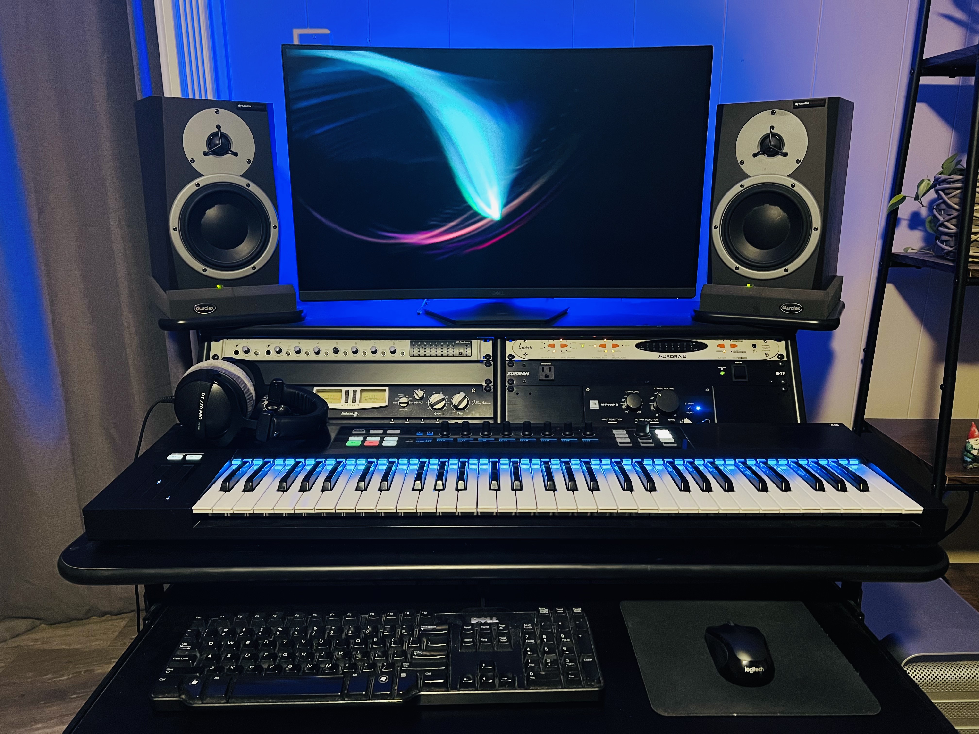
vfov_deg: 53.1
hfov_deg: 67.3
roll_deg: -0.4
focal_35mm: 26
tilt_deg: -15.4
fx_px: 735
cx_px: 490
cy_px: 367
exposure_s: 1/40
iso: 640
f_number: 1.5
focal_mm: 5.7
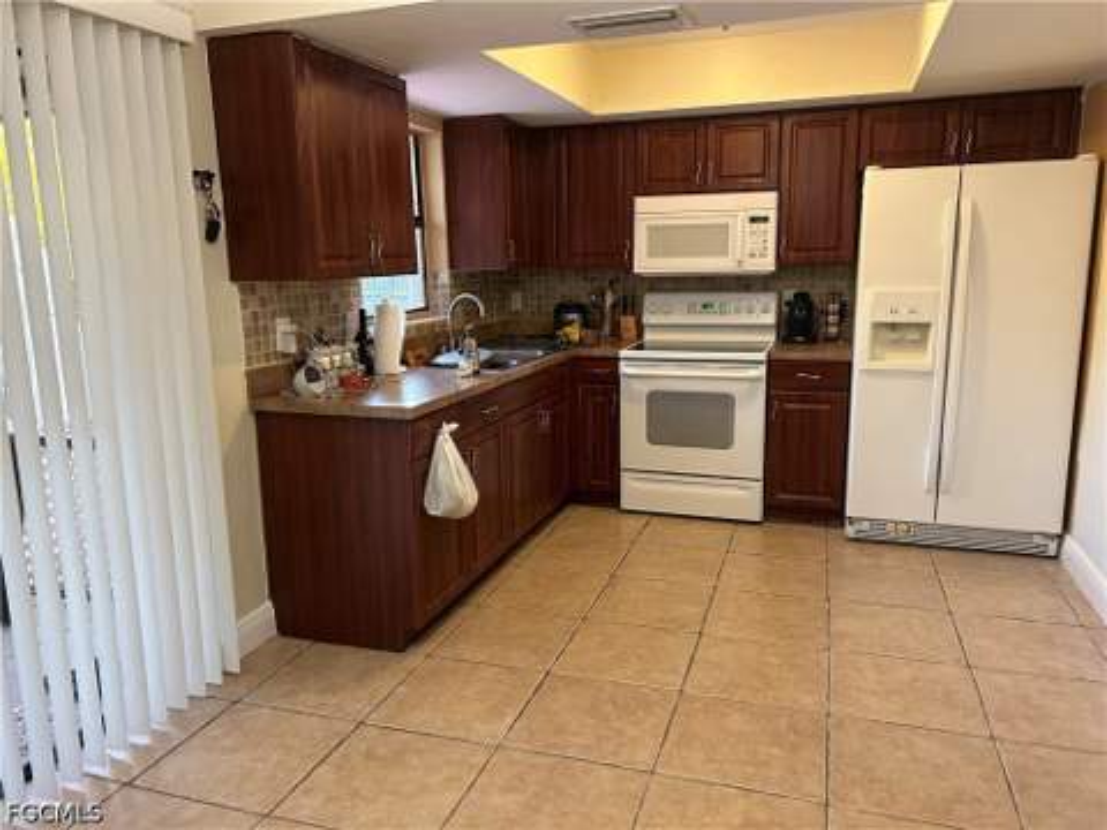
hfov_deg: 67.3
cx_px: 554
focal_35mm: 26
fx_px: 831
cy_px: 415
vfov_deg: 53.1
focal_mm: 5.7
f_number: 1.5
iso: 320
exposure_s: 1/60
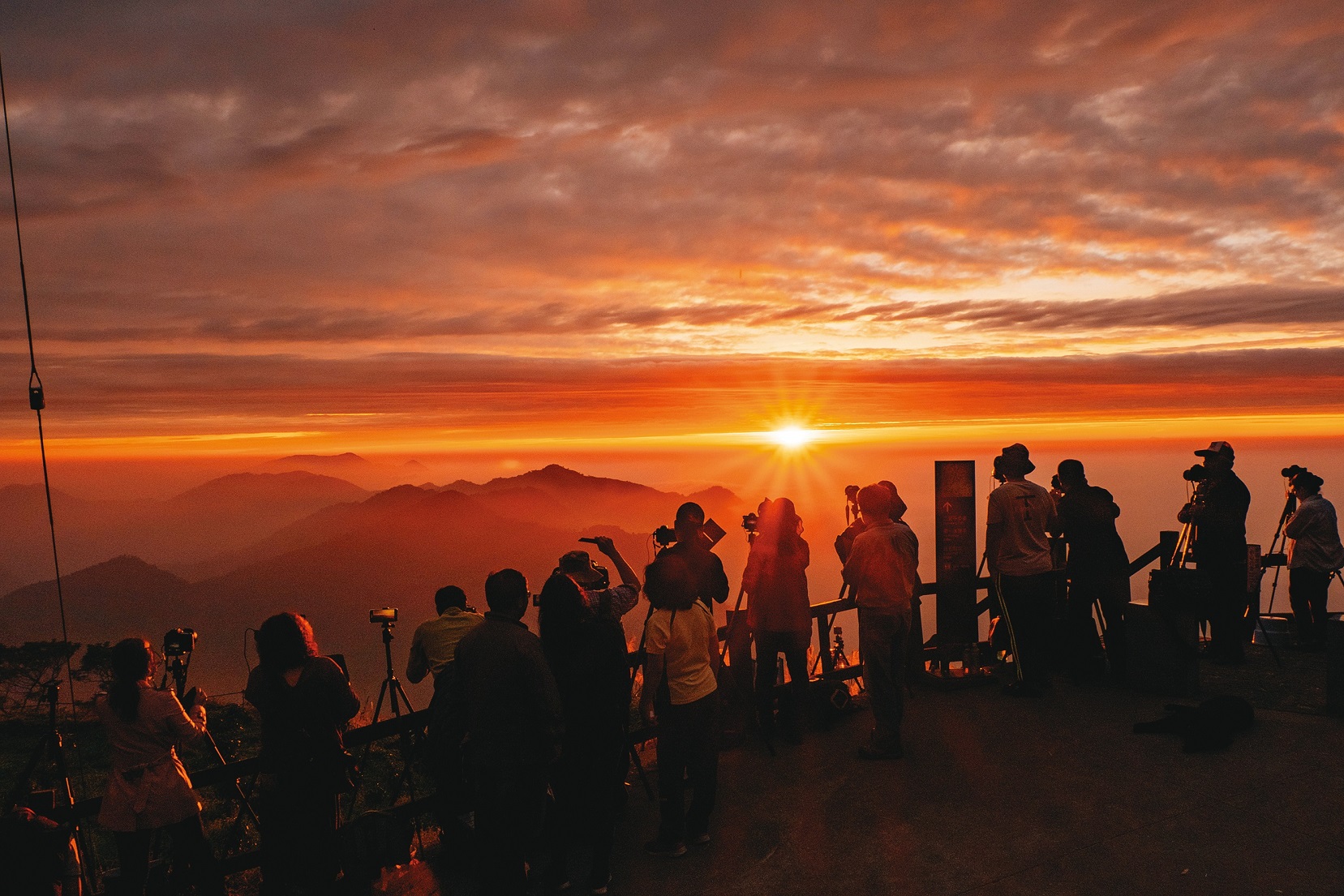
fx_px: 1120
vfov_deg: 43.6
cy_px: 448
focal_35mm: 30
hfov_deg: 61.9
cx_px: 672
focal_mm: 20.1
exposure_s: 1/125
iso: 800
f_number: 16
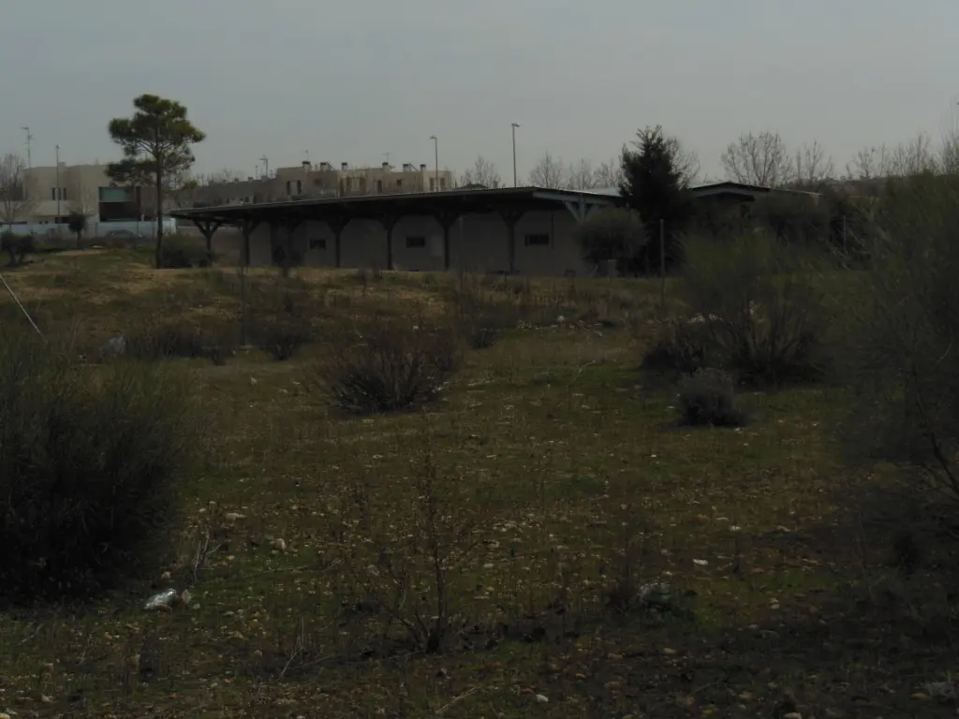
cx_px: 480
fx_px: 1939
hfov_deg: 27.8
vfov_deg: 21.0
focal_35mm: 70
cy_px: 360
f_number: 5.2
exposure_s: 1/2000
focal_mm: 12.4
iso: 125
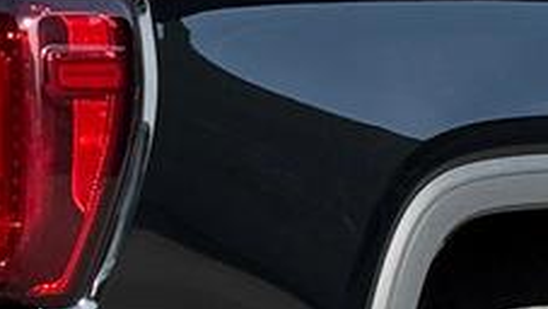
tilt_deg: -2.2
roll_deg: -0.9
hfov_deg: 7.2
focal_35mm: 295
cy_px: 41
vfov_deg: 4.1
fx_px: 4289
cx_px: 724
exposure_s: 1/1403
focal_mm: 6.76
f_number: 1.78
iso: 64
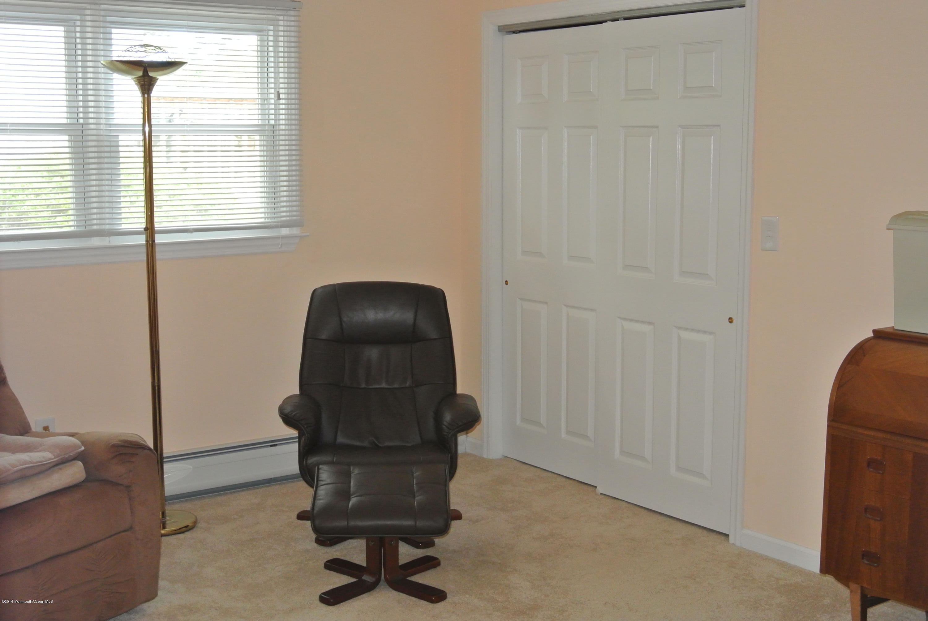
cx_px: 464
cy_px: 310
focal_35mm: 47
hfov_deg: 41.9
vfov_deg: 28.7
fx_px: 1213
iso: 800
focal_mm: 17.7
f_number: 4.5
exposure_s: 1/60
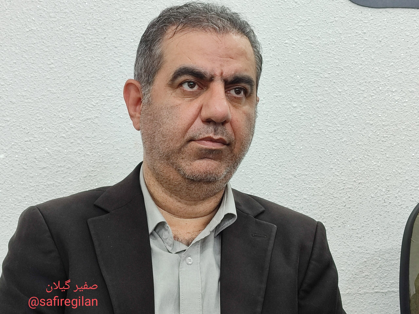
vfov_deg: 54.9
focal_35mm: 25
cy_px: 157
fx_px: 303
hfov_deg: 69.4
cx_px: 210
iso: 337
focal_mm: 5.95
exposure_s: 1/50
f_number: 1.89
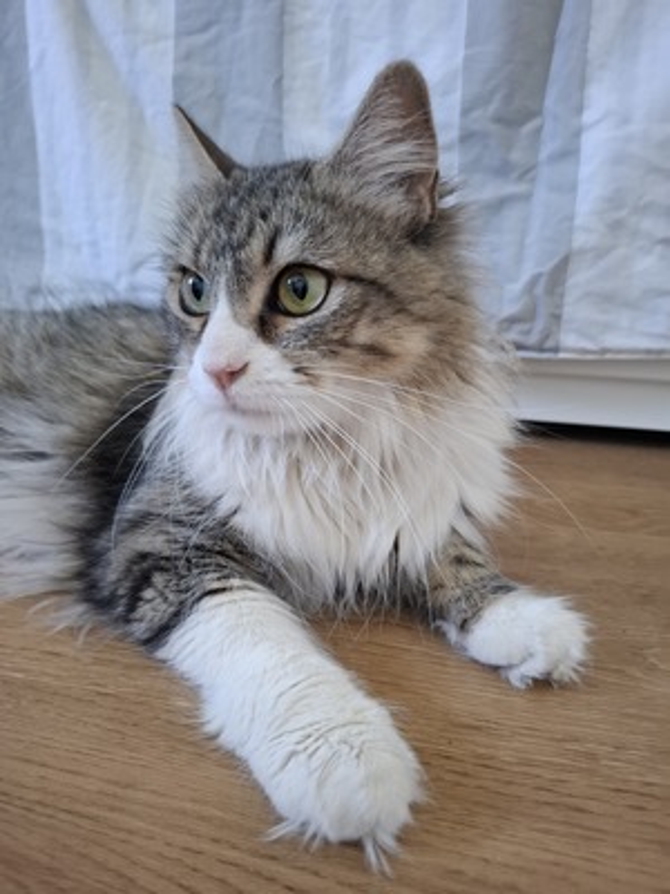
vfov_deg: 73.9
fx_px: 594
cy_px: 447
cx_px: 335
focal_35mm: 23
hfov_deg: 58.9
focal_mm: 5.54
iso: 320
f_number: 1.8
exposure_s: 1/25
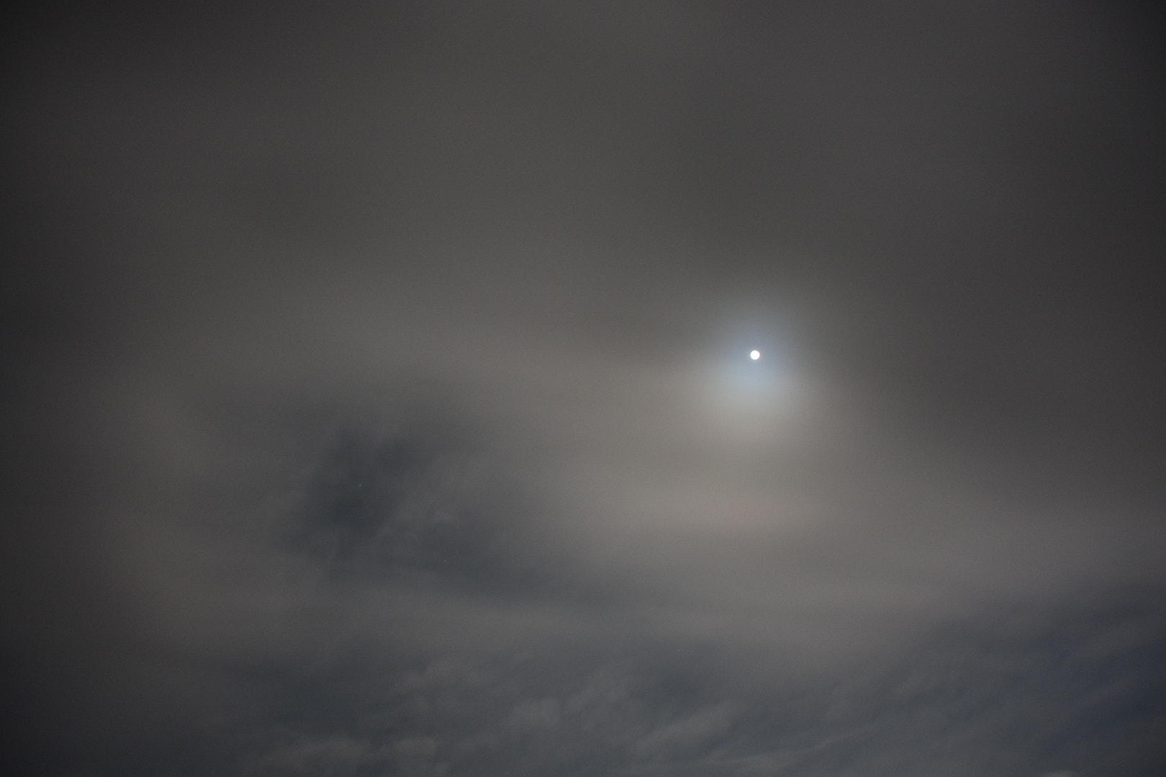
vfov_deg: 47.9
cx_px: 583
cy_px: 388
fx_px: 874
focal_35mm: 27
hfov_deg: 67.4
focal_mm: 18
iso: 320
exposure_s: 6
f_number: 4.5
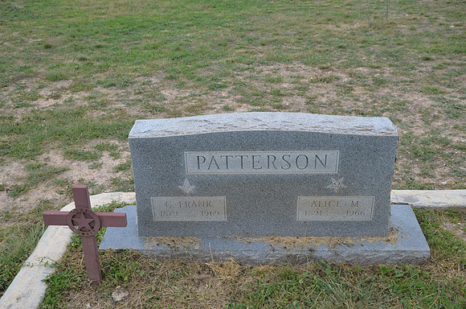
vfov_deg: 34.1
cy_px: 154
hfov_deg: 49.6
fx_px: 504
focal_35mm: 39
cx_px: 233
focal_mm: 26
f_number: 5.6
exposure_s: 1/125
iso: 360
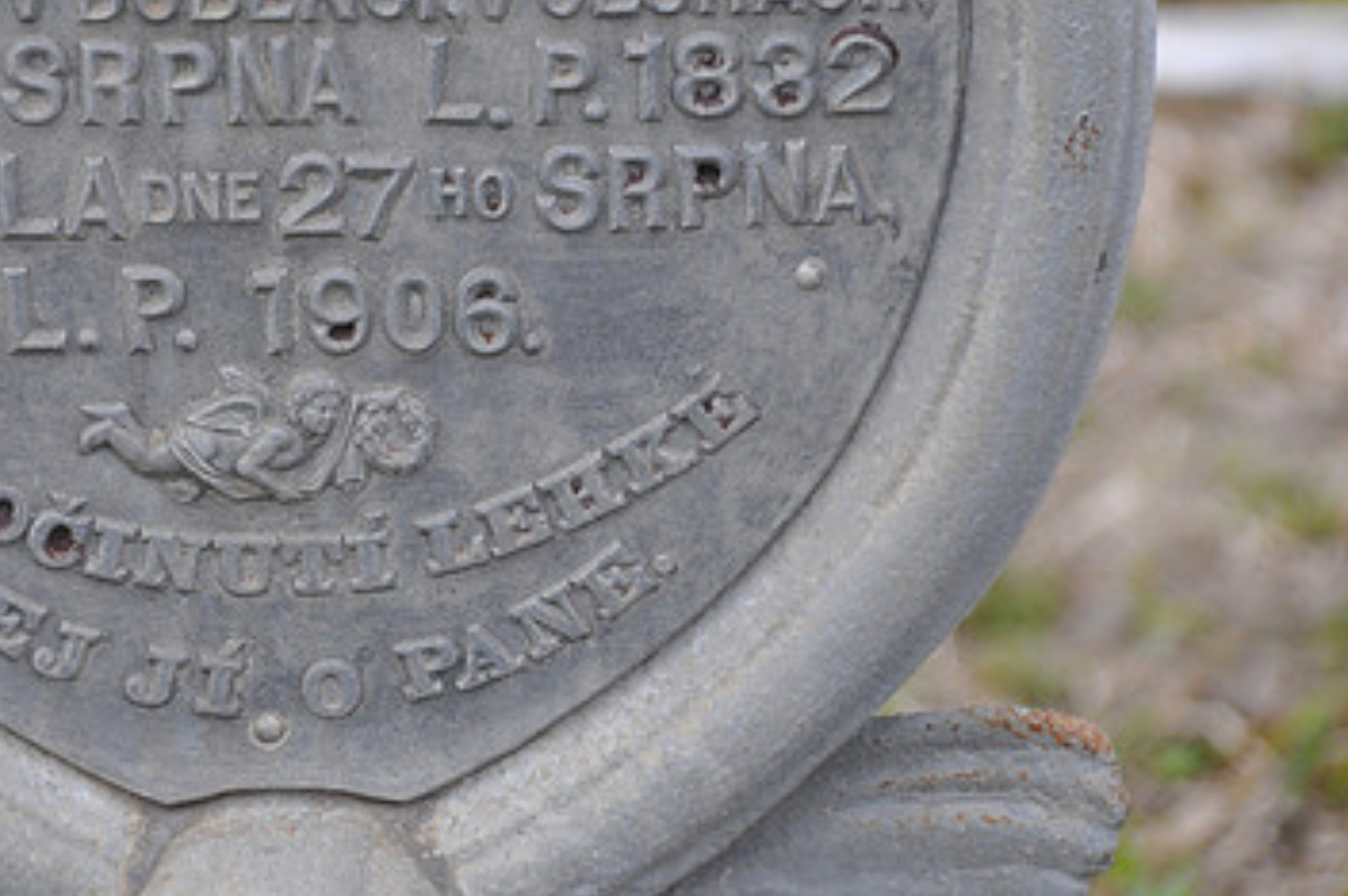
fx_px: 18480
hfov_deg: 4.2
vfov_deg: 2.8
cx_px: 341
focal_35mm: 494
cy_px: 174
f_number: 6.3
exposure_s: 1/250
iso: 560
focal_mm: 200
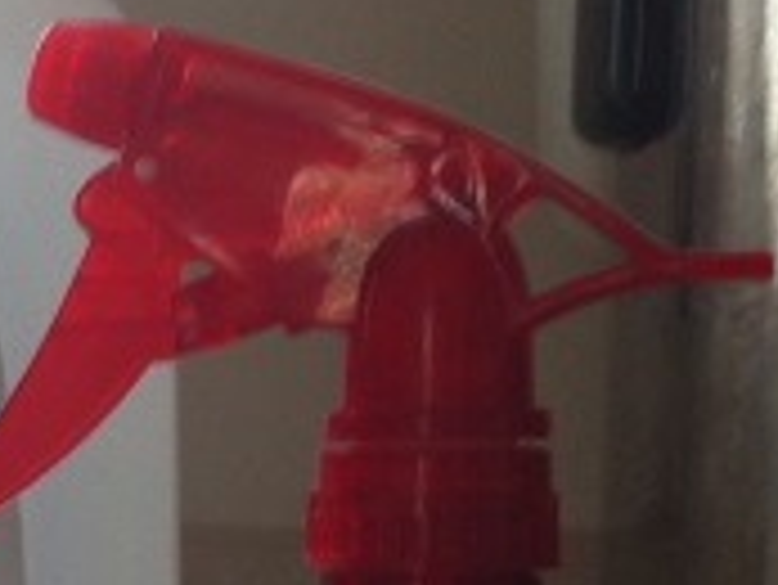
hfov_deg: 15.5
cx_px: -225
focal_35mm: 121
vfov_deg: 12.1
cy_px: 594
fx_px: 2721
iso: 100
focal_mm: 3.85
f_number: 2.8
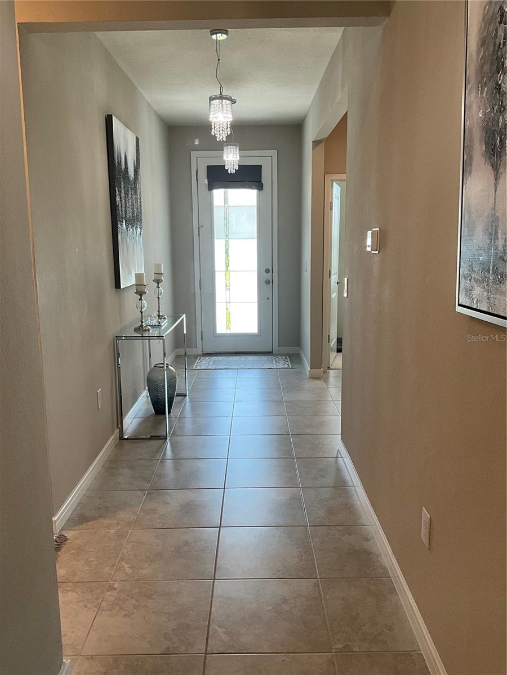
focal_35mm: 29
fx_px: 566
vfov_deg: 61.7
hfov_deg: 48.2
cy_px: 338
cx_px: 254
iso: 50
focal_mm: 3
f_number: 1.8
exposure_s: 1/60
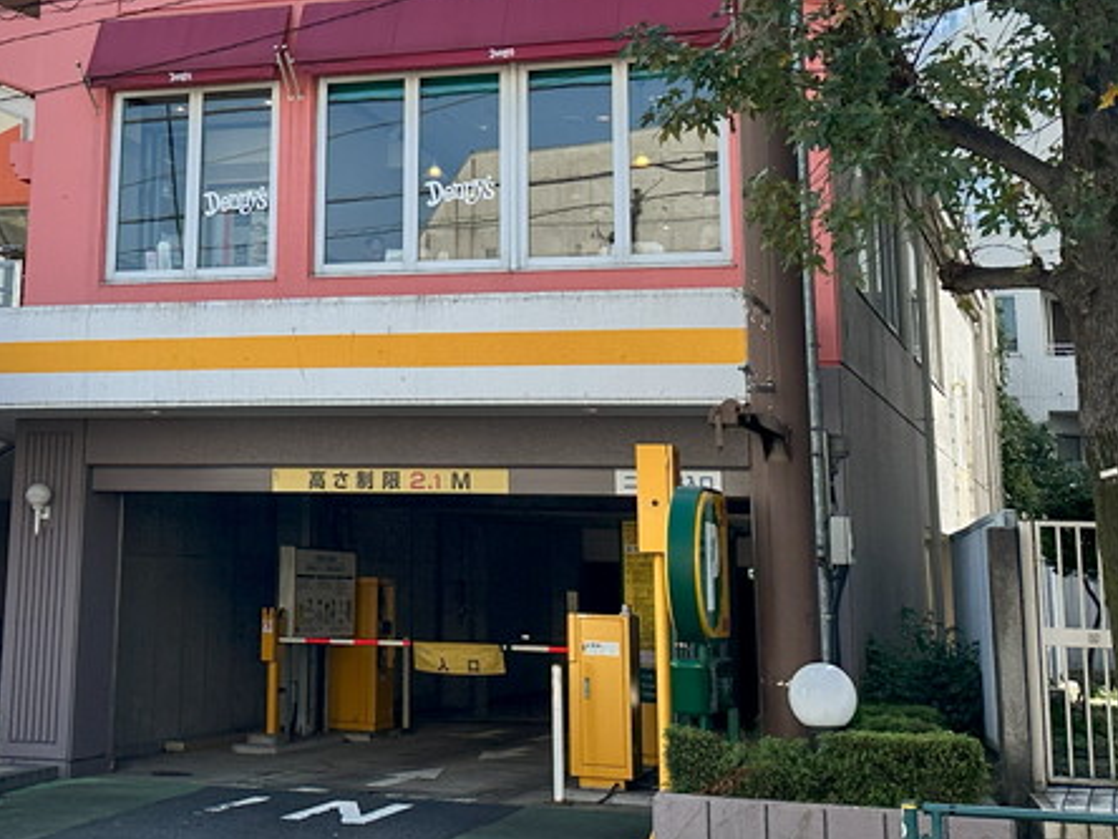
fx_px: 2035
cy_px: 93
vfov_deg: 22.7
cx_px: 297
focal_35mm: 63
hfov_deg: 30.3
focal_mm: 6.86
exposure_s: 1/3717
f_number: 1.78
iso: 80
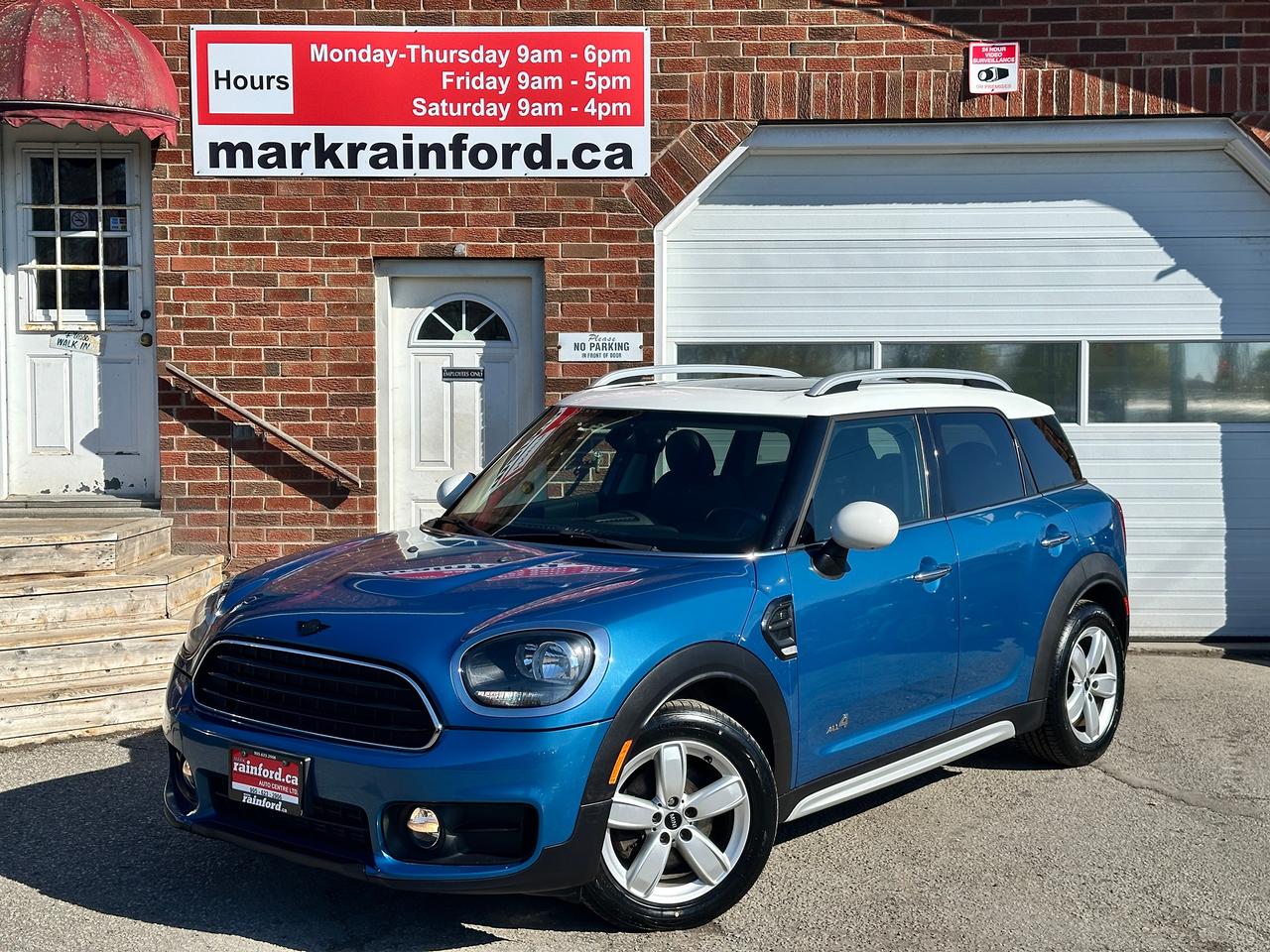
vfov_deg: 30.3
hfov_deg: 39.7
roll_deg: +0.6
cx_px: 635
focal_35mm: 48
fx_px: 1761
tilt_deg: -3.1
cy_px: 476
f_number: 1.78
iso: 64
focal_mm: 6.86
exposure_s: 1/4184
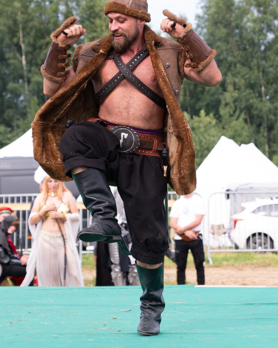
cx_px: 145
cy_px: 130
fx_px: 1378
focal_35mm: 134
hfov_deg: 11.5
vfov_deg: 14.4
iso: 320
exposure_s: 1/1000
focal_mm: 50
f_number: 3.6
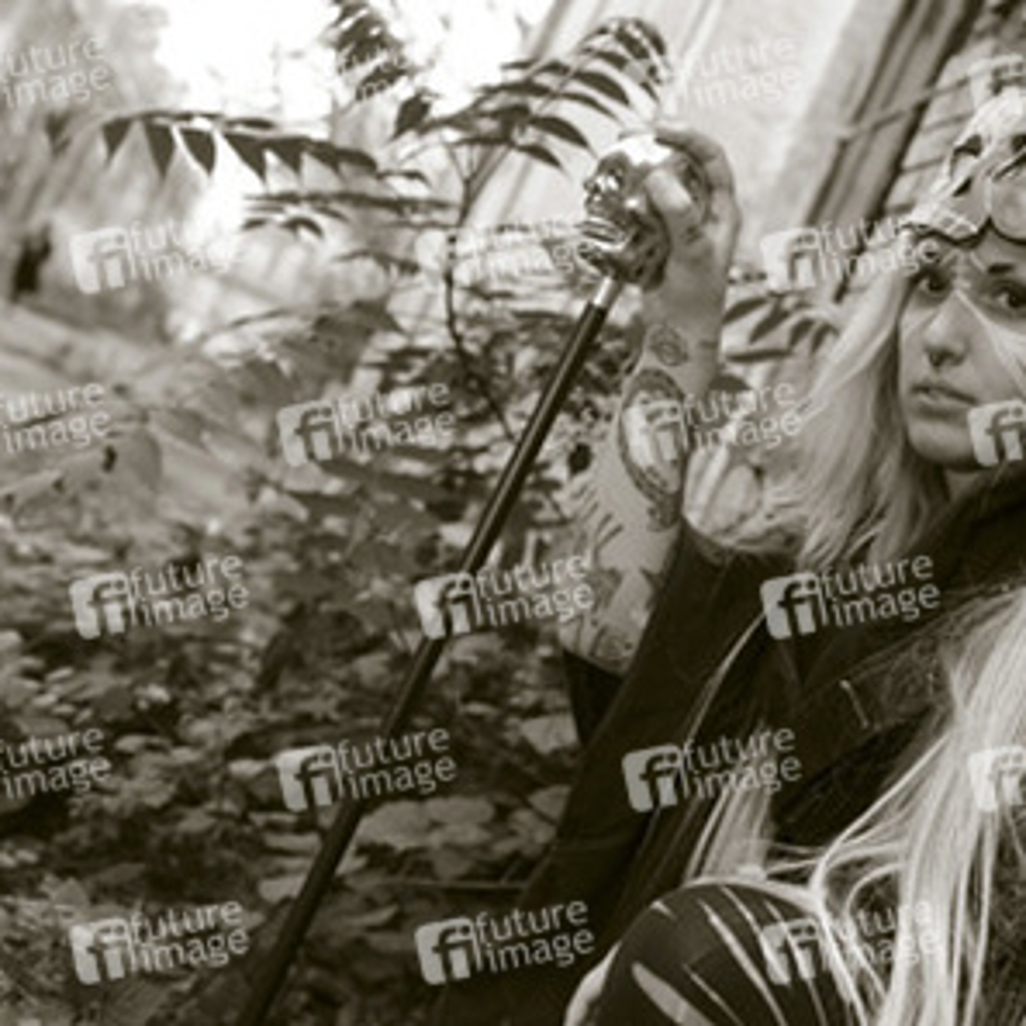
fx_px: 1509
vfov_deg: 37.6
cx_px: 757
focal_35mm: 45
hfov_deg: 36.8
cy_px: 511
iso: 640
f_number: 4
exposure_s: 1/30
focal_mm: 35
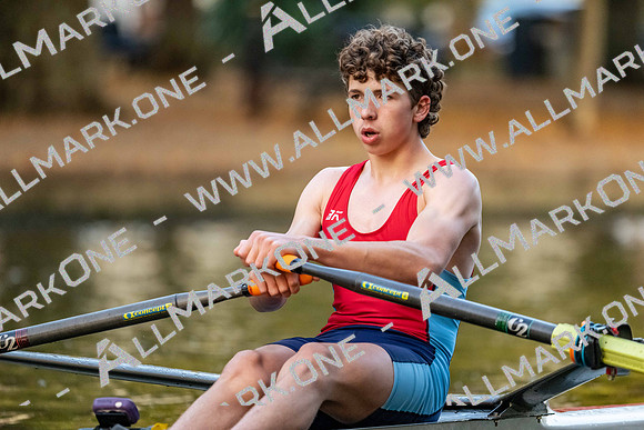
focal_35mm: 400
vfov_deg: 3.4
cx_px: 322
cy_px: 215
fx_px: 7157
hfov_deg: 5.2
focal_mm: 400
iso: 6400
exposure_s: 1/2500
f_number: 4.5
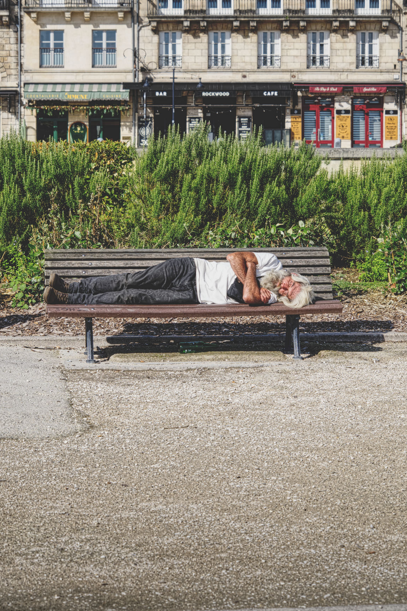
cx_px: 208
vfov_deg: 20.4
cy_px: 269
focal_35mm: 100
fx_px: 1696
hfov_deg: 13.7
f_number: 9
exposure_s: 1/160
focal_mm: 87
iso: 50
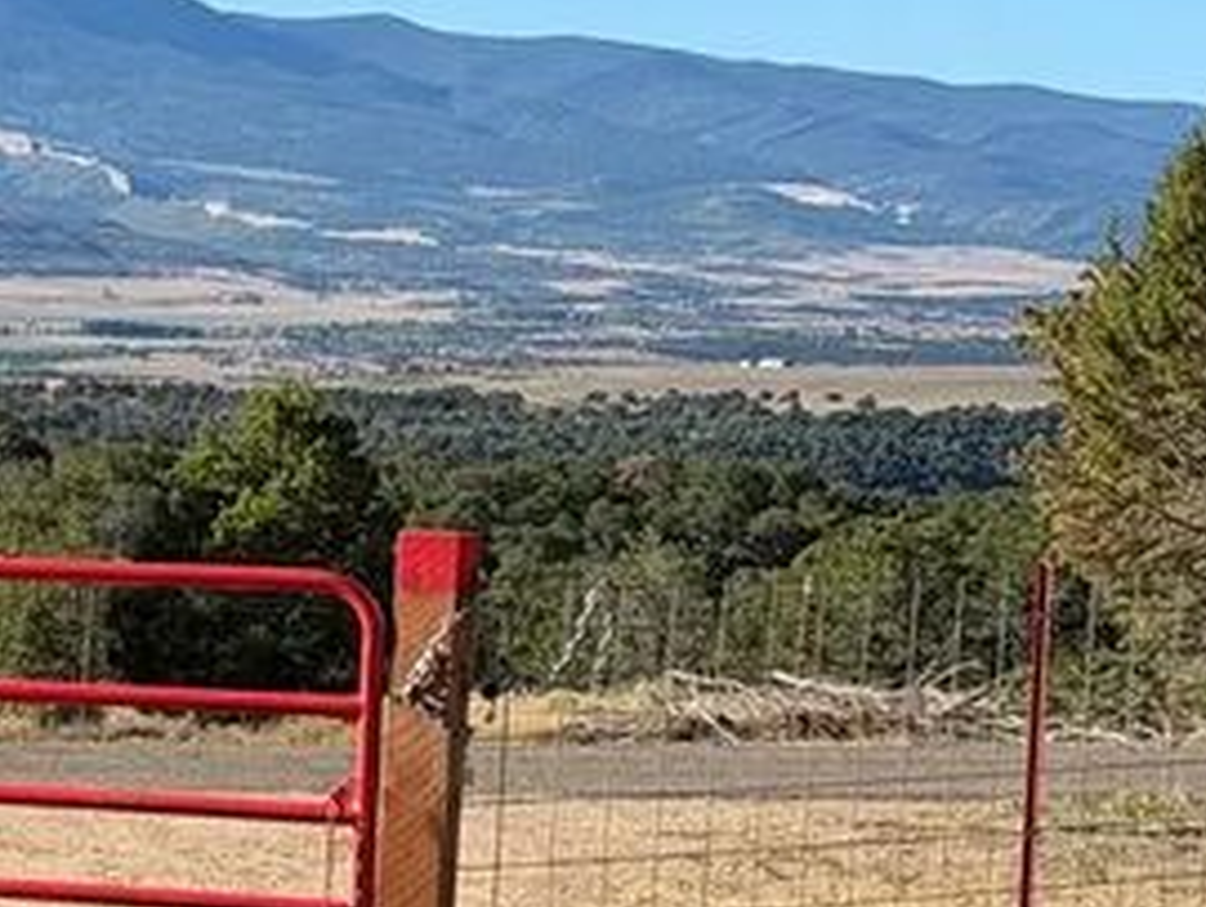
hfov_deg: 10.2
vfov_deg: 8.1
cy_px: 818
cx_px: -1009
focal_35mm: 182
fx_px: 6346
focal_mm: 6.76
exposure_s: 1/3534
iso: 64
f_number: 1.78
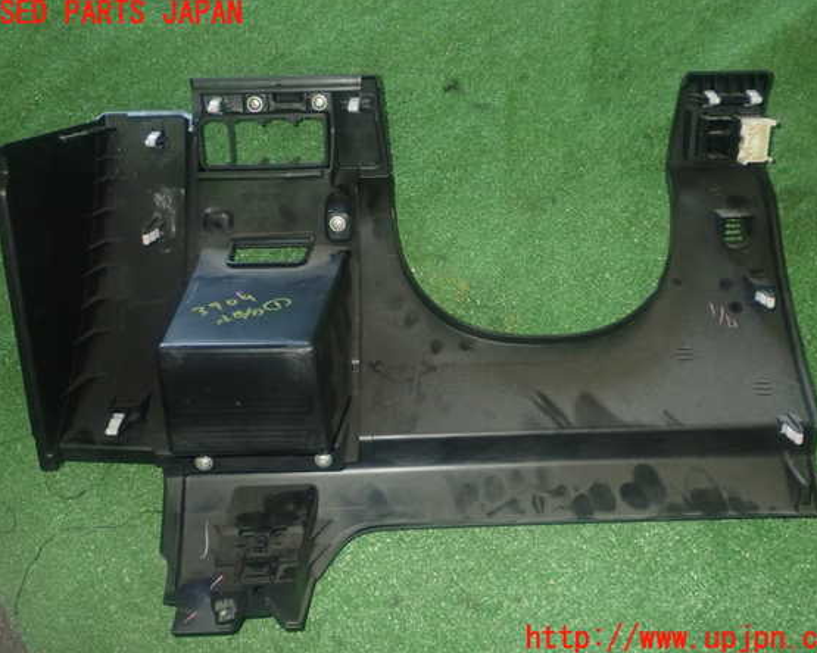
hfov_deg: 47.9
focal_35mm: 38
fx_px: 919
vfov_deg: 39.2
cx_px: 417
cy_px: 326
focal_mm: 6.37
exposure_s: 1/40
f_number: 7.1
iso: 800
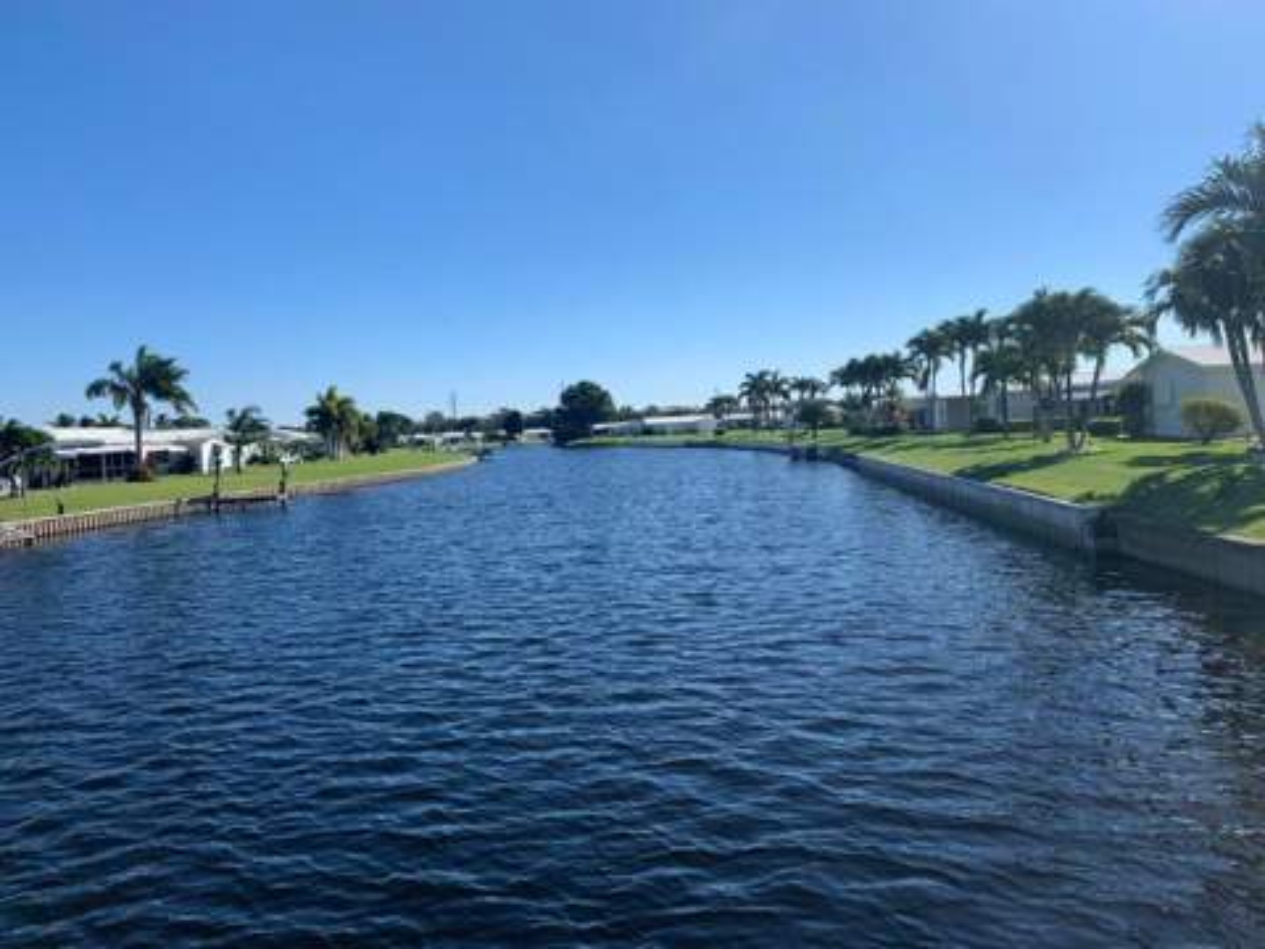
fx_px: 950
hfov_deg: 67.3
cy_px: 474
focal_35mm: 26
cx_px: 632
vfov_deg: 53.1
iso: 25
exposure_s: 1/2915
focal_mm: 4.25
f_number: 1.8
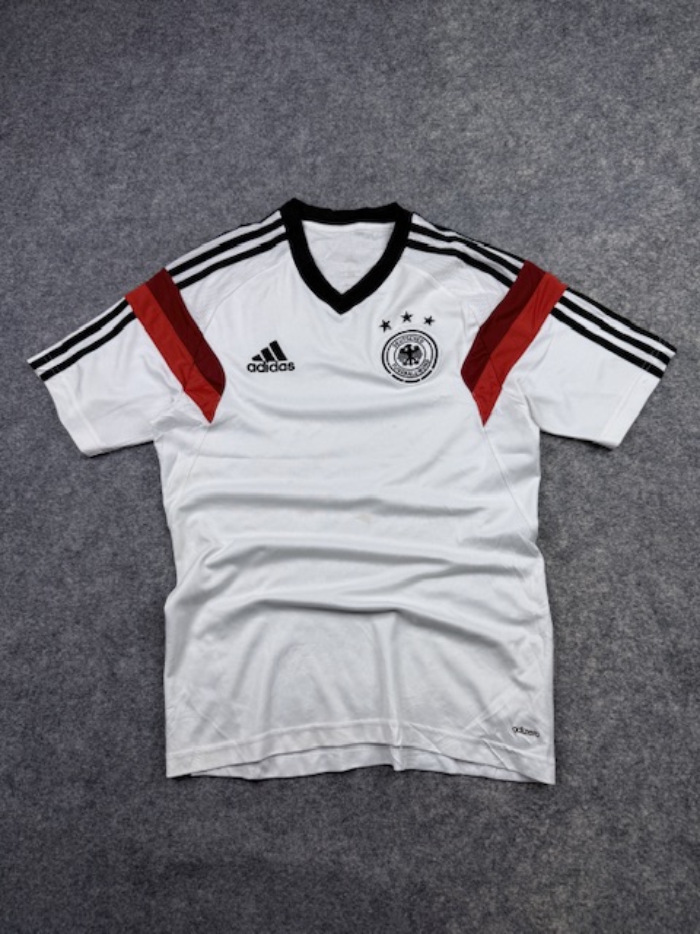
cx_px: 350
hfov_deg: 56.8
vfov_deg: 71.6
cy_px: 467
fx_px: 647
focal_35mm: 24
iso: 80
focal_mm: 6.76
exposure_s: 1/419
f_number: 1.78
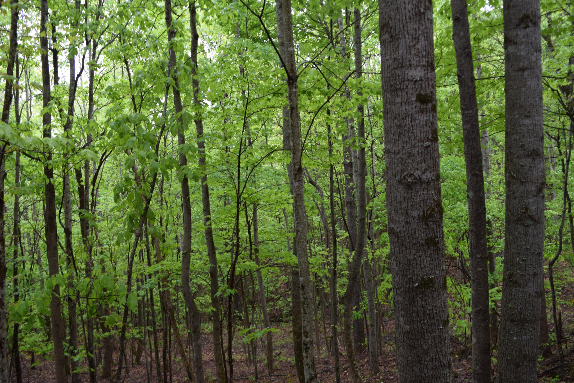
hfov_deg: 61.9
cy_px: 192
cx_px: 287
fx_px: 478
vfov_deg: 43.6
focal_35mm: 30
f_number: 5.6
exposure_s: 1/125
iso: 400
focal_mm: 20
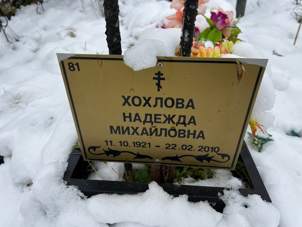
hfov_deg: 67.3
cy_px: 114
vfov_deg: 53.1
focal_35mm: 26
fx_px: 227
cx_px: 151
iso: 40
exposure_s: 1/206
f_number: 1.5
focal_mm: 5.7
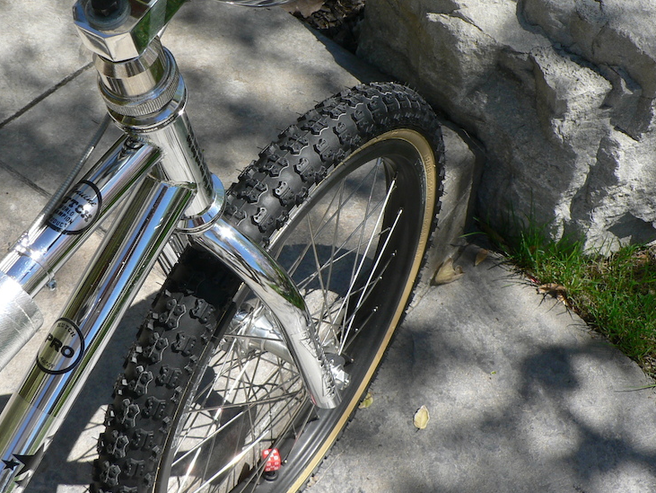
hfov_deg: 34.1
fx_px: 1062
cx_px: 225
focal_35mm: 56
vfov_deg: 26.1
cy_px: 209
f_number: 4.5
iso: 80
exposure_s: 1/400
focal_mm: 6.7
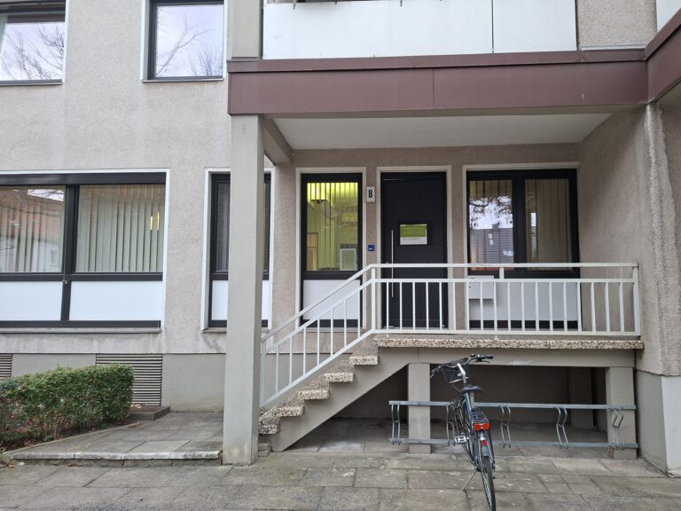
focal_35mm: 23
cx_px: 340
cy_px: 256
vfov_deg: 58.9
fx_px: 452
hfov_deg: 73.9
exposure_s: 1/100
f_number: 1.8
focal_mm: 5.54
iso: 125
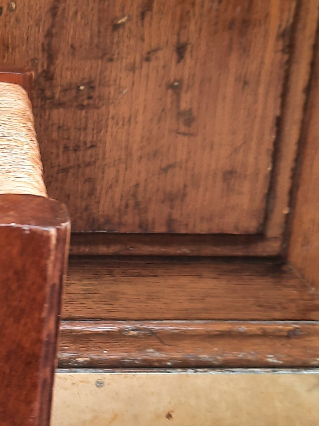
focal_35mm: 63
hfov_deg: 22.3
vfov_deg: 30.7
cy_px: 243
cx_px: -7
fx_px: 774
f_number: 2
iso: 40
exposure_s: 1/50
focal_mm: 4.6
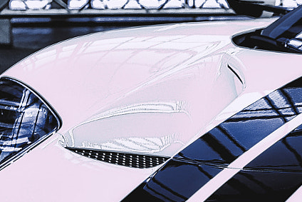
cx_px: 393
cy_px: 245
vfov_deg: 10.2
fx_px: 1108
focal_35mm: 132
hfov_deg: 14.8
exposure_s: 1/40
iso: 400
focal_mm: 35
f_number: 2.8
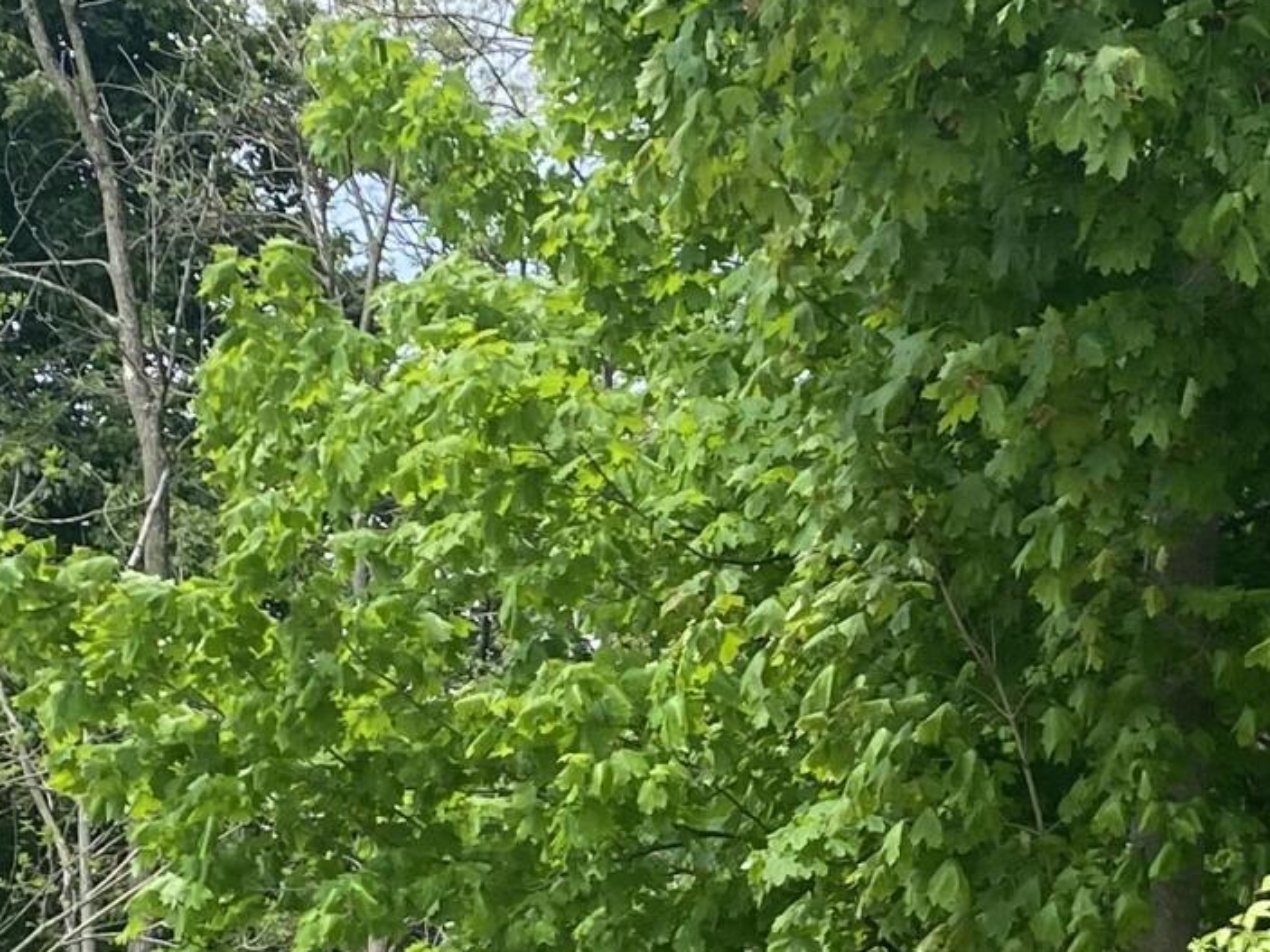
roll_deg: -1.0
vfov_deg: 13.1
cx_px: 905
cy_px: 1042
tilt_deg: +3.9
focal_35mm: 111
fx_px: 4072
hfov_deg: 17.7
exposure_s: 1/1043
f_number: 1.8
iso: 32
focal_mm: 4.25
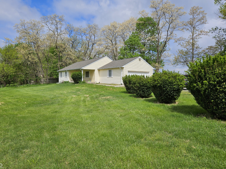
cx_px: 110
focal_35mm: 24
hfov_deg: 71.6
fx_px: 157
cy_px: 82
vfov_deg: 56.8
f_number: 1.8
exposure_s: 1/3840
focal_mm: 5.4
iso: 25
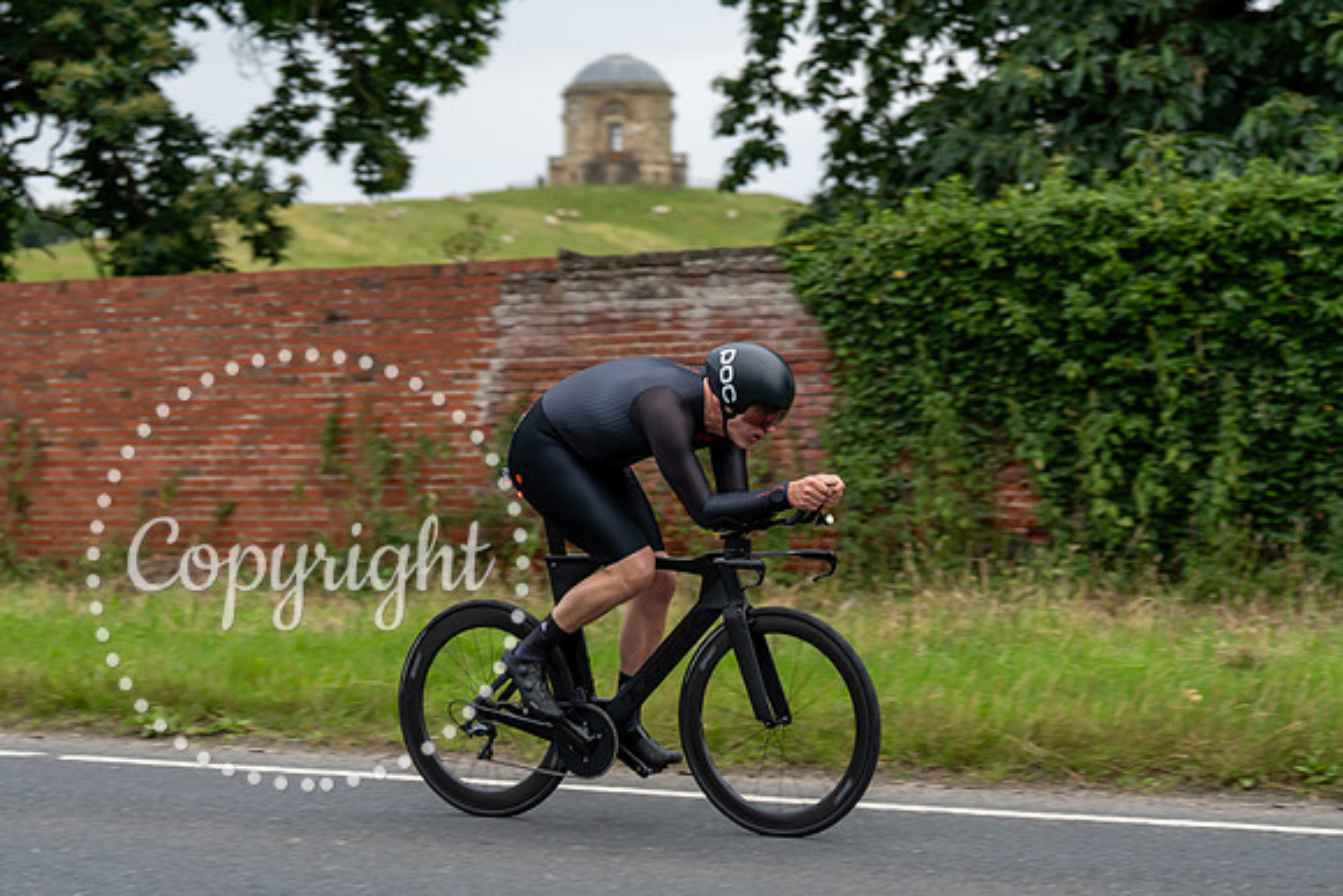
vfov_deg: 16.5
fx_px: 3083
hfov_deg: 24.6
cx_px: 672
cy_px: 448
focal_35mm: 83
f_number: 3.2
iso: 1000
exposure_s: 1/640
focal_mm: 80
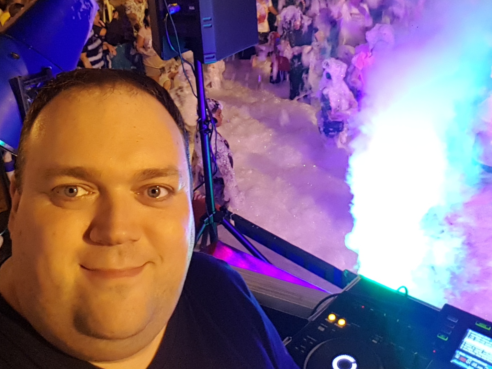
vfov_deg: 36.7
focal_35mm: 38
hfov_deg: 48.9
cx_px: 226
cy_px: 88
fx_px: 540
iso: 160
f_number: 1.7
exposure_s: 1/20
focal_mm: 2.1
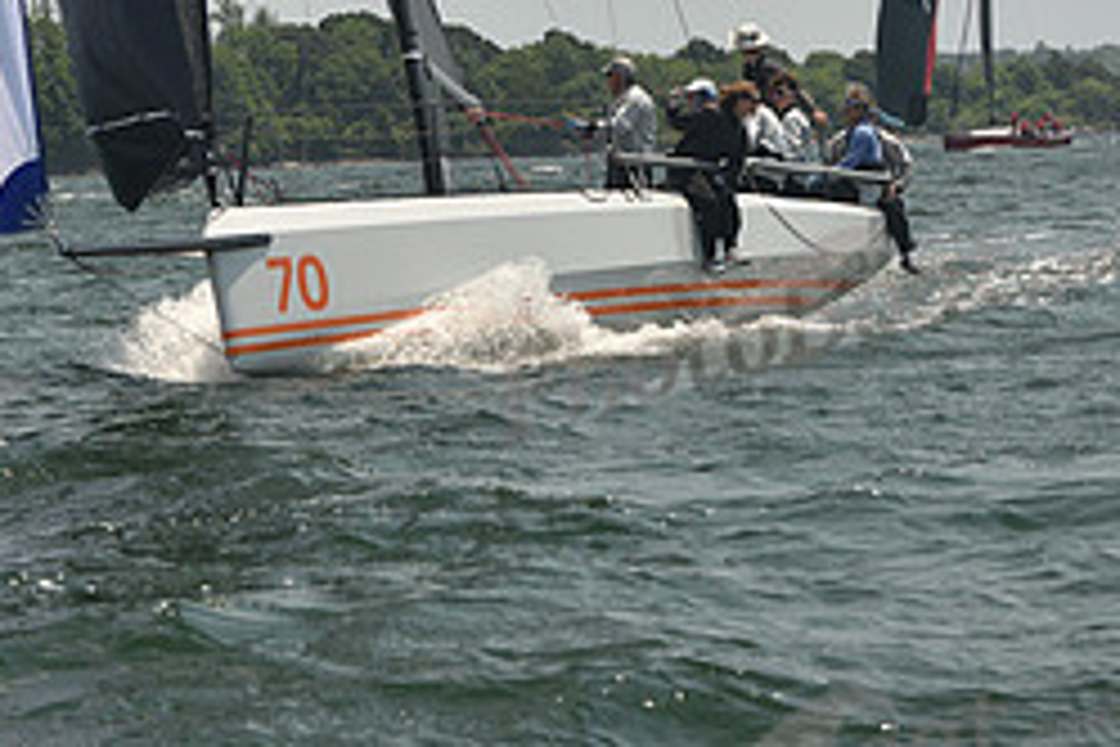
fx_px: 5786
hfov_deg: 11.0
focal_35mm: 186
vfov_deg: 7.4
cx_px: 265
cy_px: 151
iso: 250
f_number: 7.1
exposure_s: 1/640
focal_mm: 80
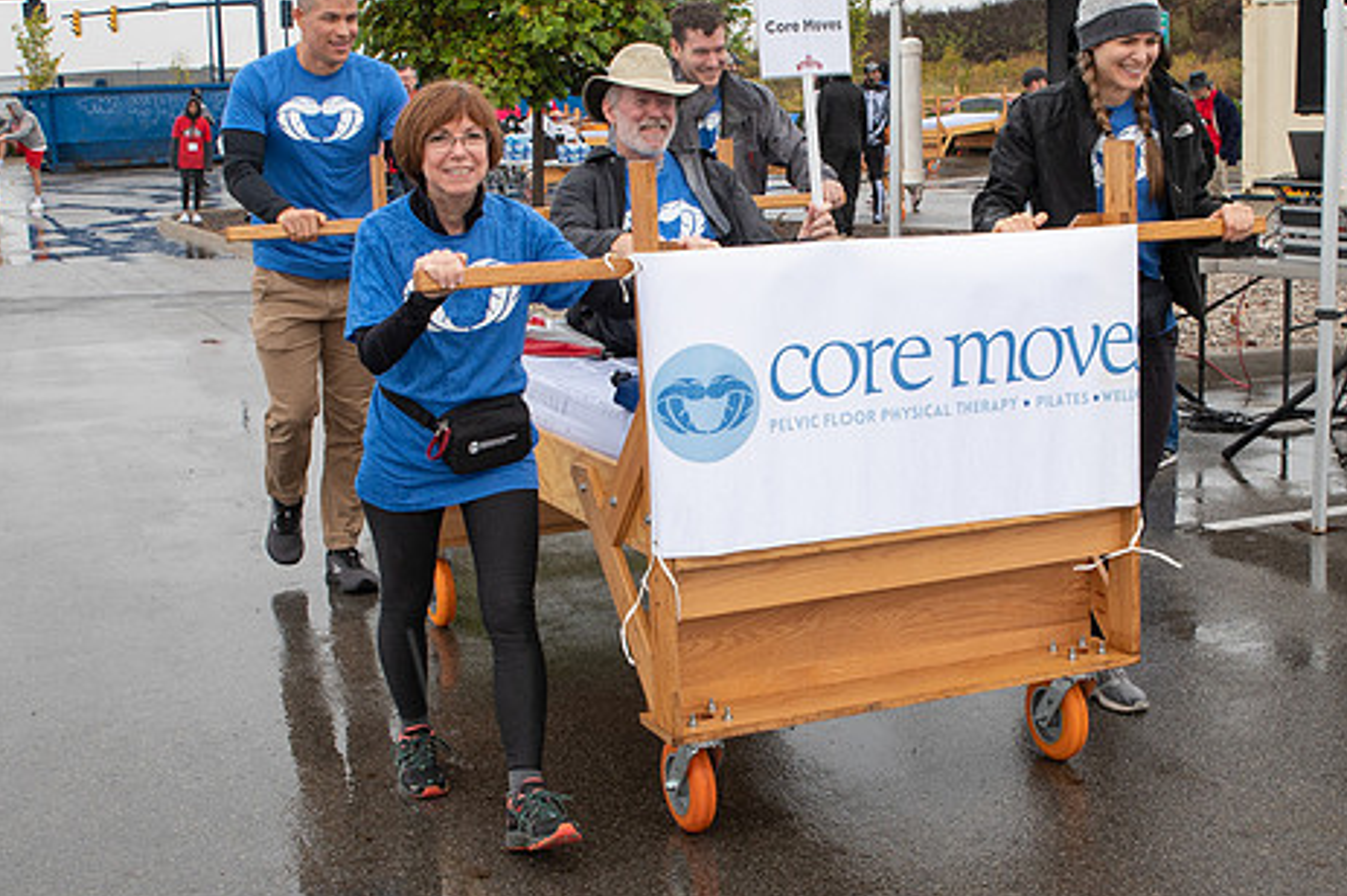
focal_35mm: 52
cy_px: 432
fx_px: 1944
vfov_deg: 26.0
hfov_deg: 38.1
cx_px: 779
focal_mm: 26
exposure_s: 1/200
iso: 400
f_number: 7.1
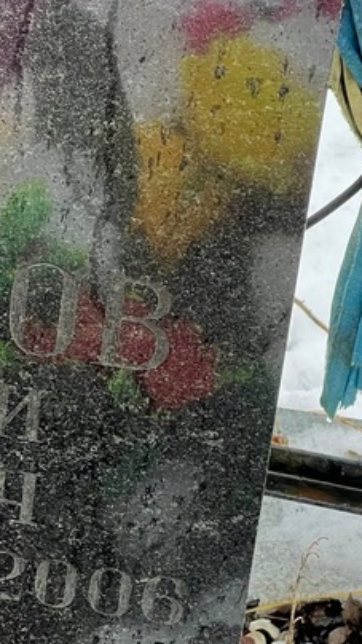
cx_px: -137
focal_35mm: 166
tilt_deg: -35.8
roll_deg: -1.9
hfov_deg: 7.2
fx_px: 2835
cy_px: 367
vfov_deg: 13.0
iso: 200
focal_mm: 9
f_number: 2.8
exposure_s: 1/94
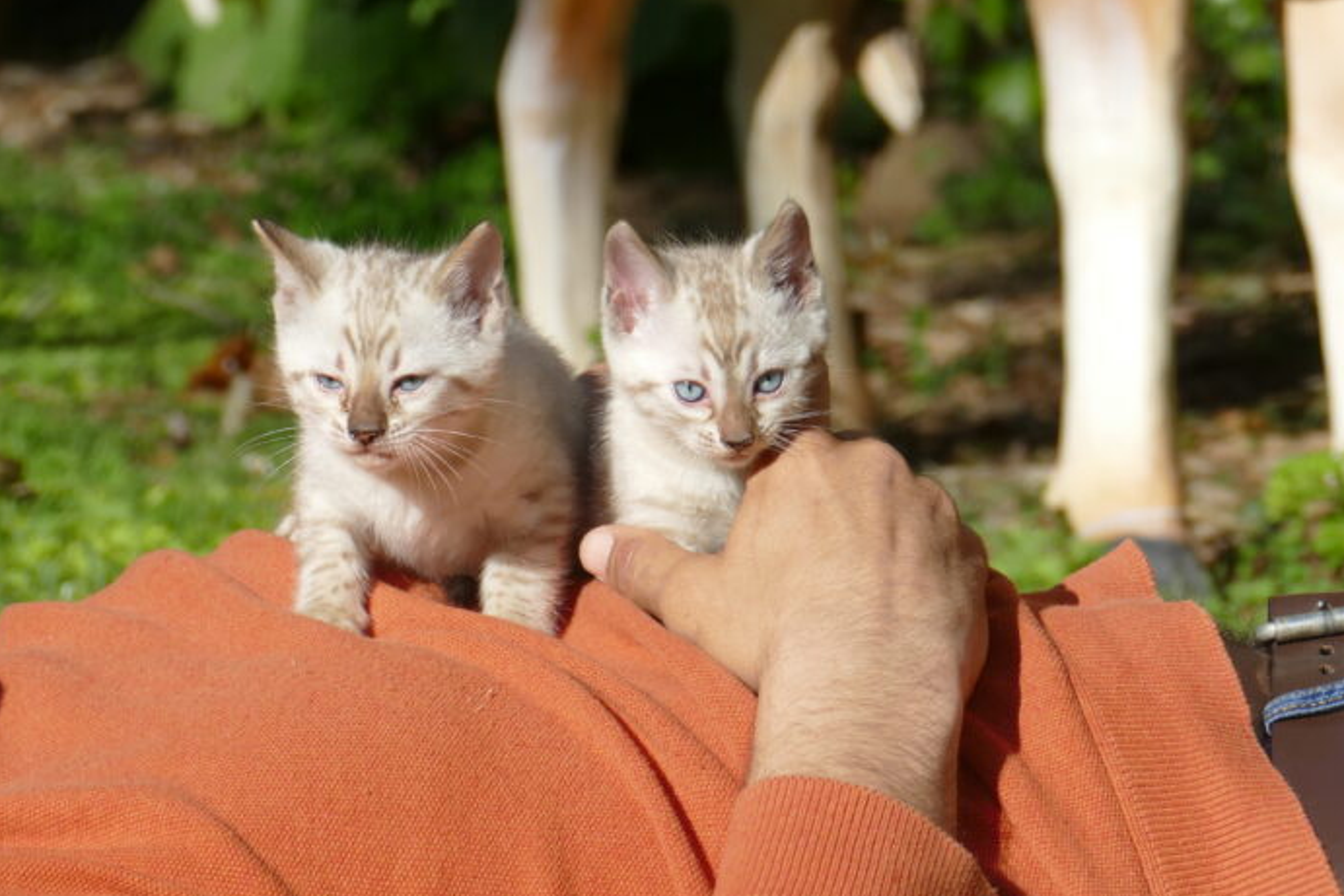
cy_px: 392
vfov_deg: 5.8
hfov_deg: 8.7
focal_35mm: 237
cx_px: 478
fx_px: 8849
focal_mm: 58.01
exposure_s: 1/1300
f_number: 3.9
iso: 125
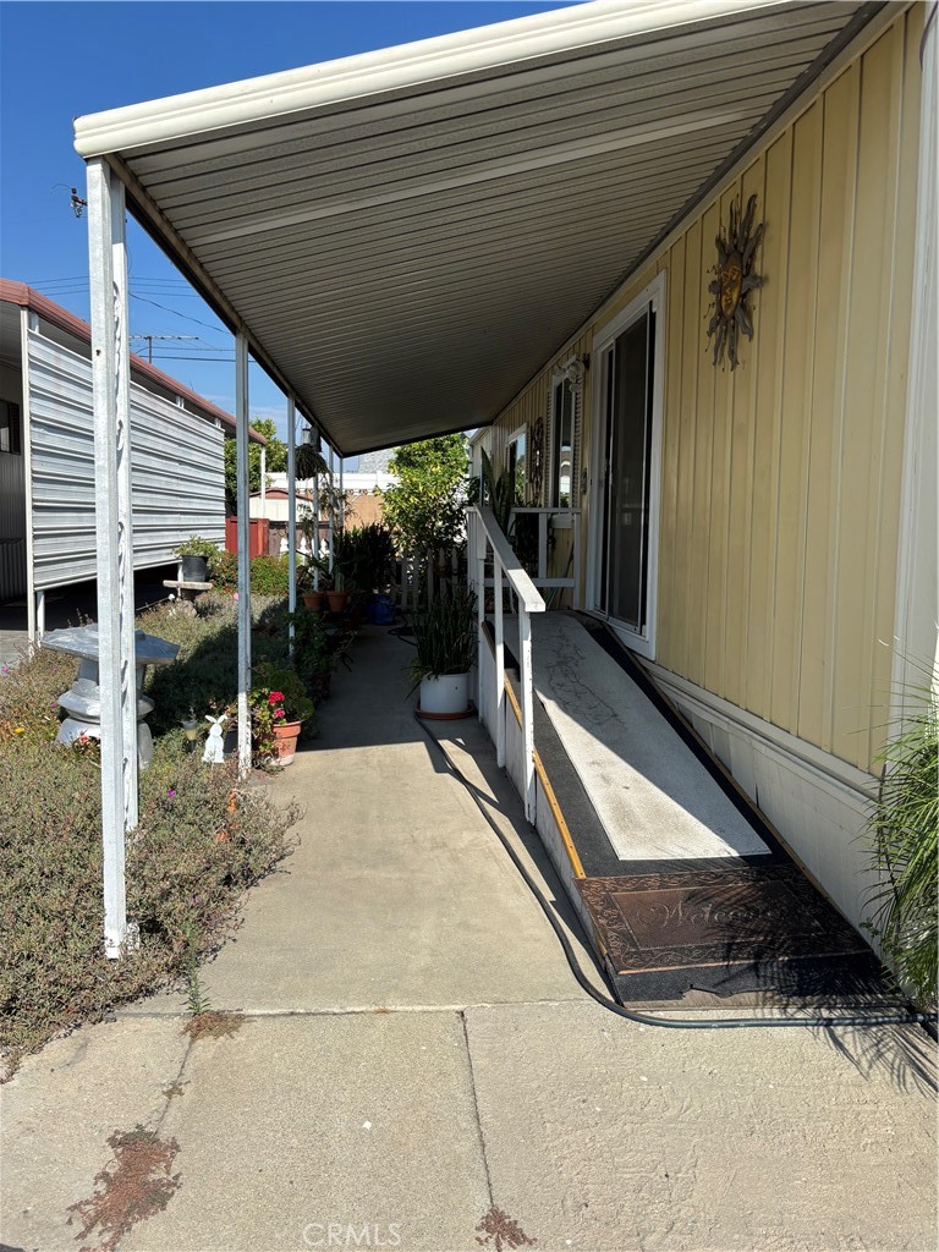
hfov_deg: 53.1
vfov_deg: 67.3
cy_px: 626
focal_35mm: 26
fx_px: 940
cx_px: 470
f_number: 1.6
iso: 50
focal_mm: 5.96
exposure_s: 1/2933
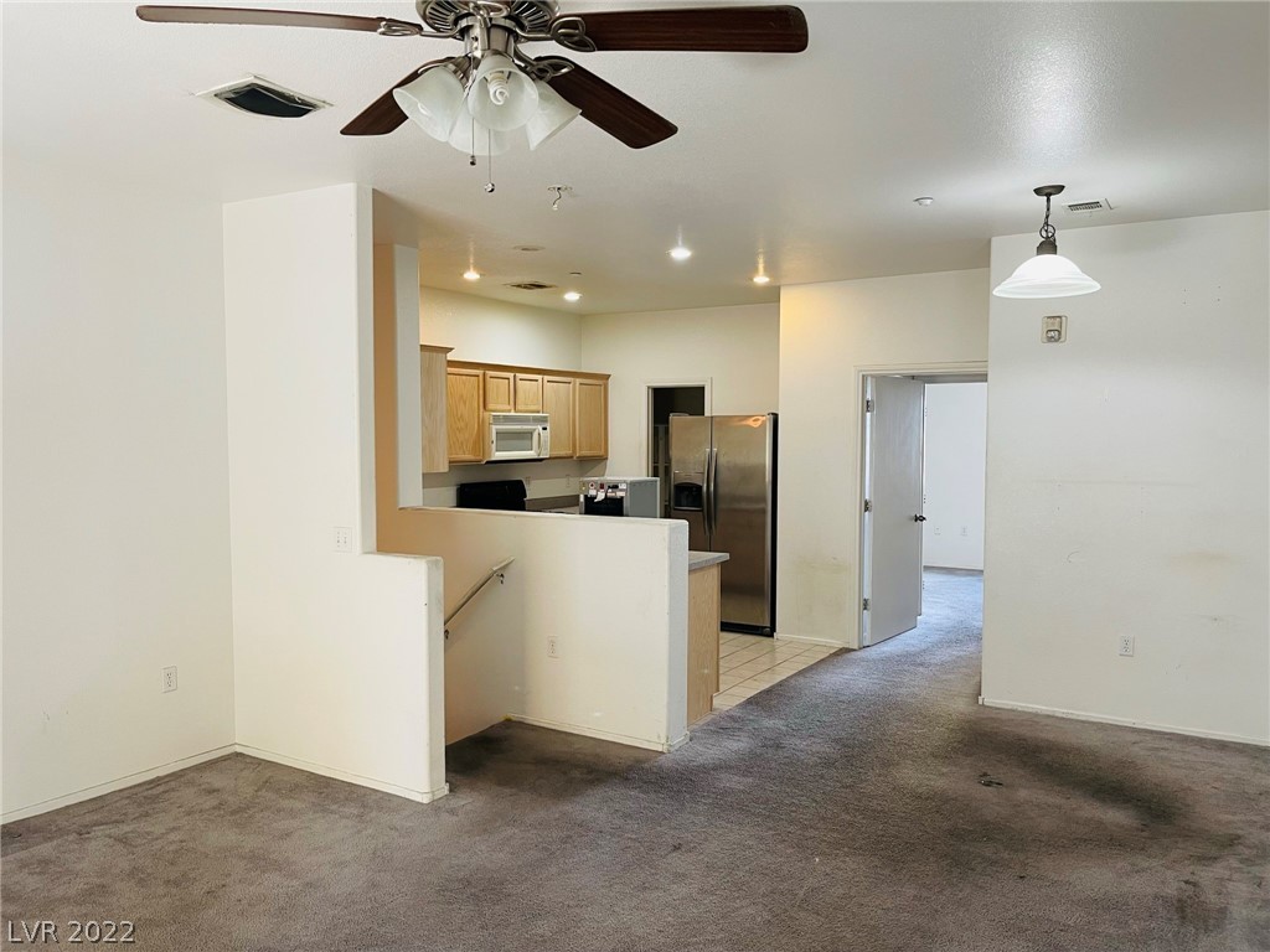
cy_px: 476
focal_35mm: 26
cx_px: 635
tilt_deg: -4.7
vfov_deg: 53.1
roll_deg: -0.8
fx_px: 954
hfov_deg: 67.3
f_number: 1.6
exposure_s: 1/60
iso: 100
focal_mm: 5.1
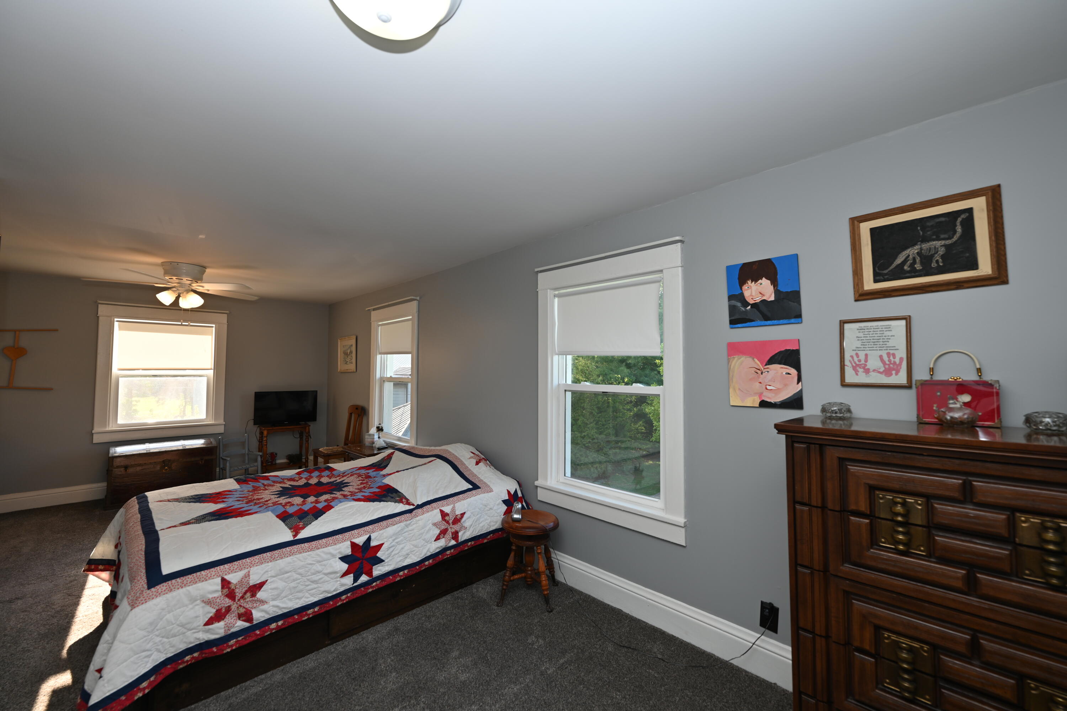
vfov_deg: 81.2
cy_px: 356
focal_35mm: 14
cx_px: 534
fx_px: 415
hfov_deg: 104.3
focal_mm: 14
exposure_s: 1/60
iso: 64
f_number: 4
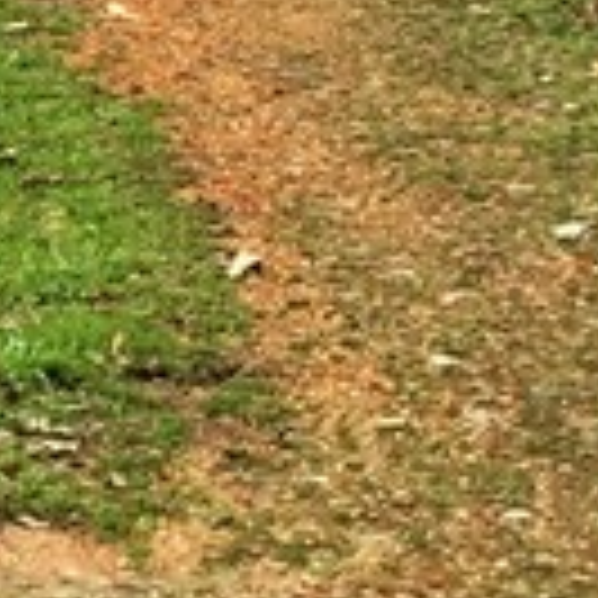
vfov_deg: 8.8
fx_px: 3870
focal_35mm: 198
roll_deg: -2.1
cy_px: -31
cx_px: -629
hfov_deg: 8.4
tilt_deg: -10.7
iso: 32
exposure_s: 1/120
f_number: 2.2
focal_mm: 4.15
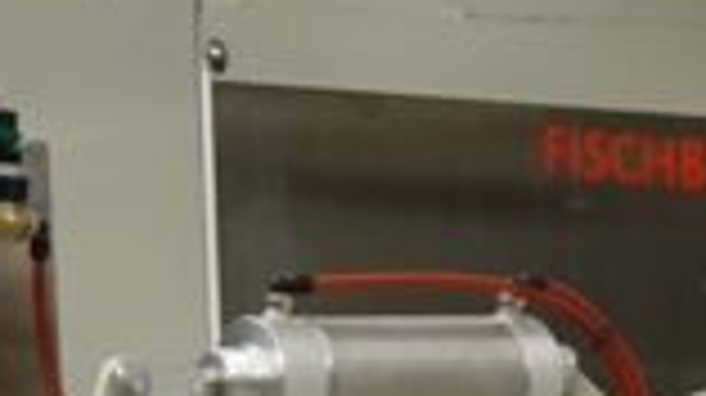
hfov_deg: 7.1
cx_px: 225
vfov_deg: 3.9
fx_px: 5724
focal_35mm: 306
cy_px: 1094
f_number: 4
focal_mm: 7.06
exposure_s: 1/50
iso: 200
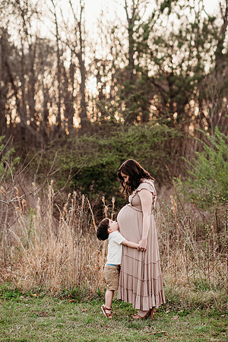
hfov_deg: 16.1
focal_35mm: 85
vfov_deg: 23.9
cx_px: 114
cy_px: 171
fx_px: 807
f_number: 2.5
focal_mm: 85
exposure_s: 1/400
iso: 200
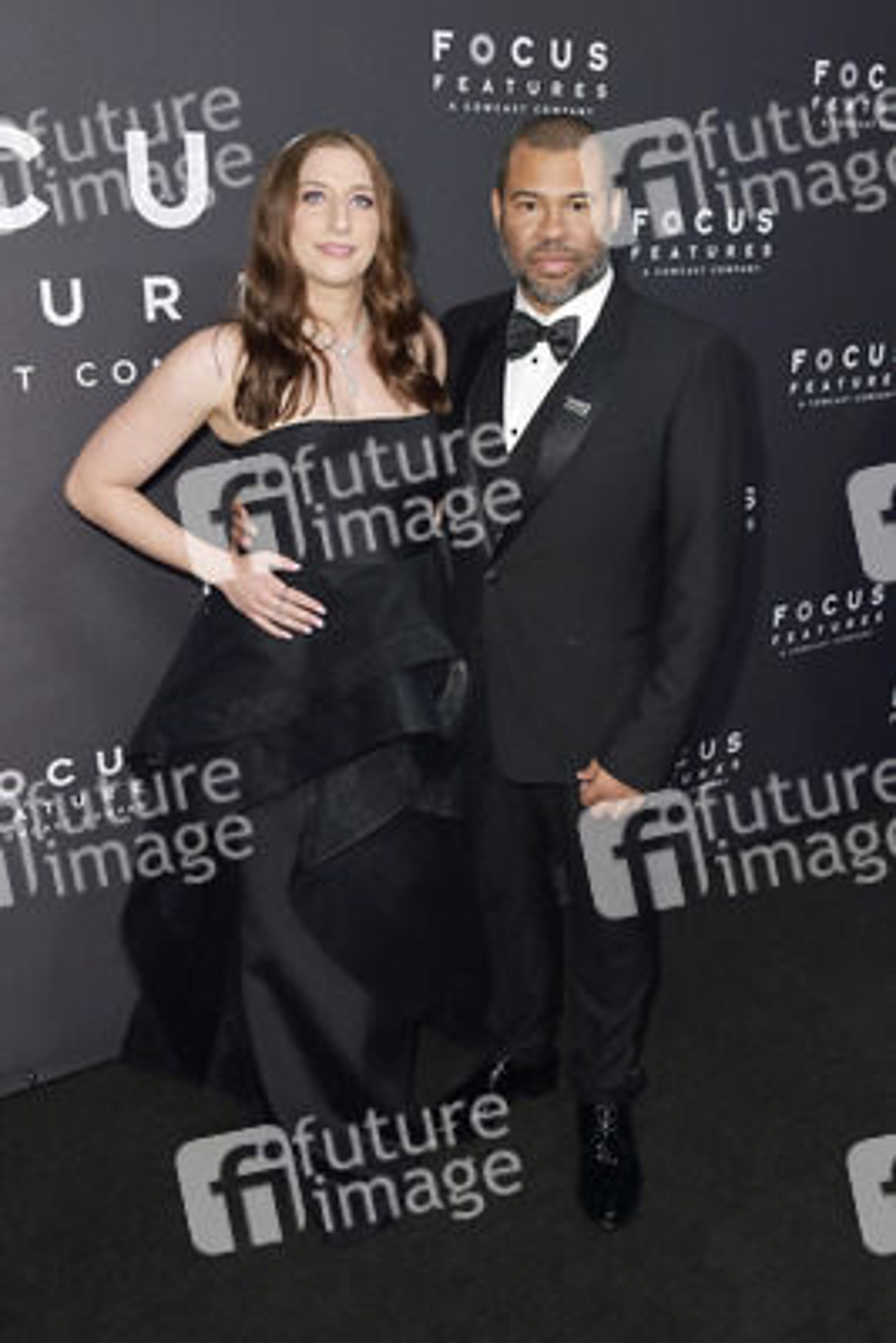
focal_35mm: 32
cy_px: 672
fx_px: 1194
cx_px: 448
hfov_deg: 41.1
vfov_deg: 58.7
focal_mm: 32
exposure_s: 1/320
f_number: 6.3
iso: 500
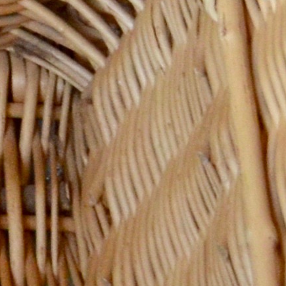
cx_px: -702
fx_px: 3234
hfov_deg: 4.7
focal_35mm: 346
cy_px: 112
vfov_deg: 5.1
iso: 1250
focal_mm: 24
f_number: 4.5
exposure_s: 1/80
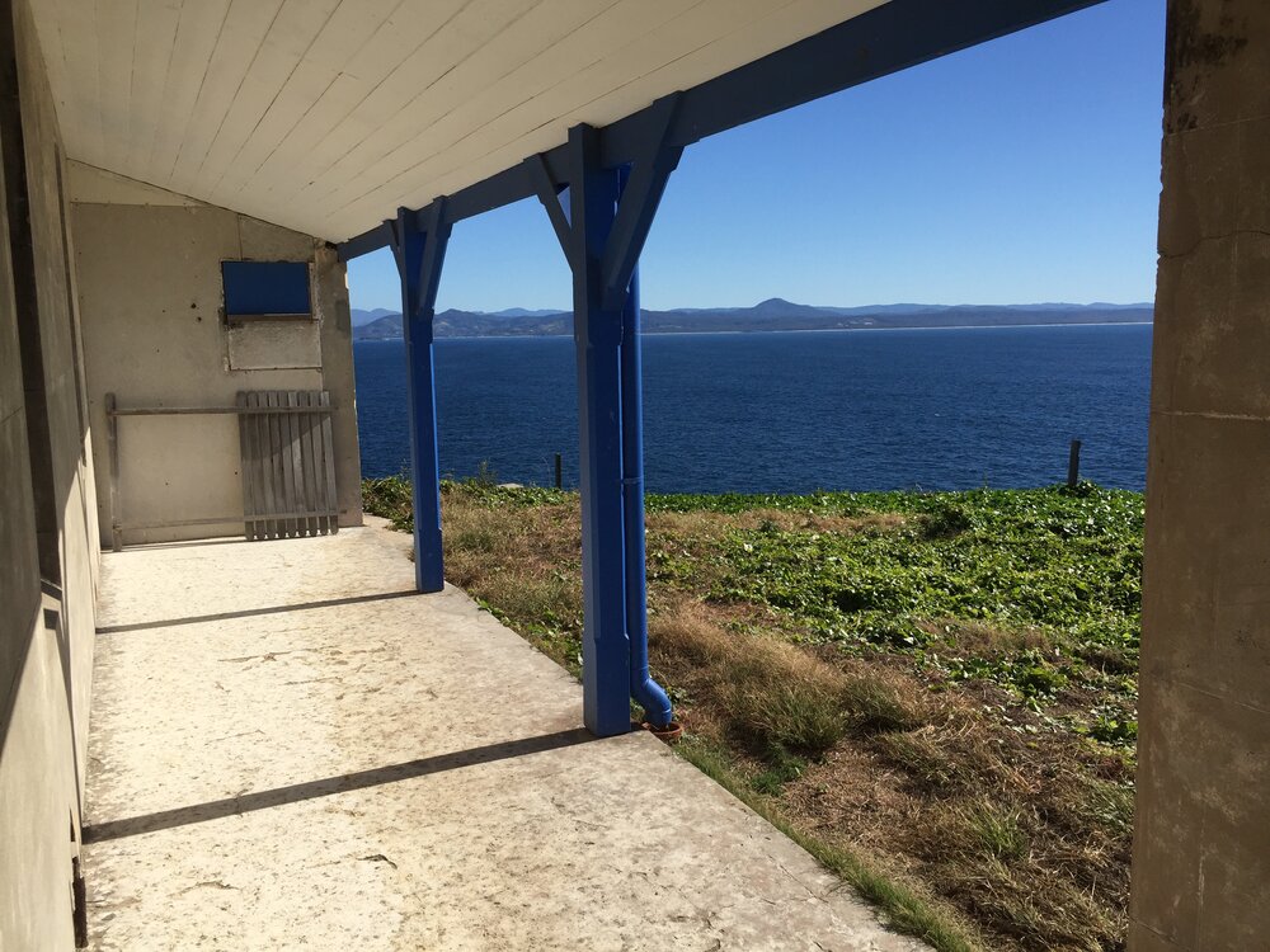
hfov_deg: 61.7
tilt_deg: -7.1
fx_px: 1064
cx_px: 635
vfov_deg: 48.2
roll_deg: +0.0
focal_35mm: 29
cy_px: 476
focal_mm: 4.15
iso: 32
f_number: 2.2
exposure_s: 1/3049
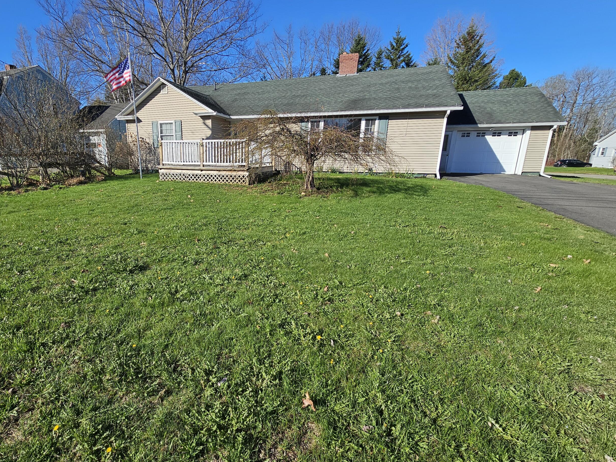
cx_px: 239
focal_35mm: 16
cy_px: 232
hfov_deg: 93.0
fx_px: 285
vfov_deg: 78.1
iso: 50
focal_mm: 2.2
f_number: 2.2
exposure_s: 1/1962
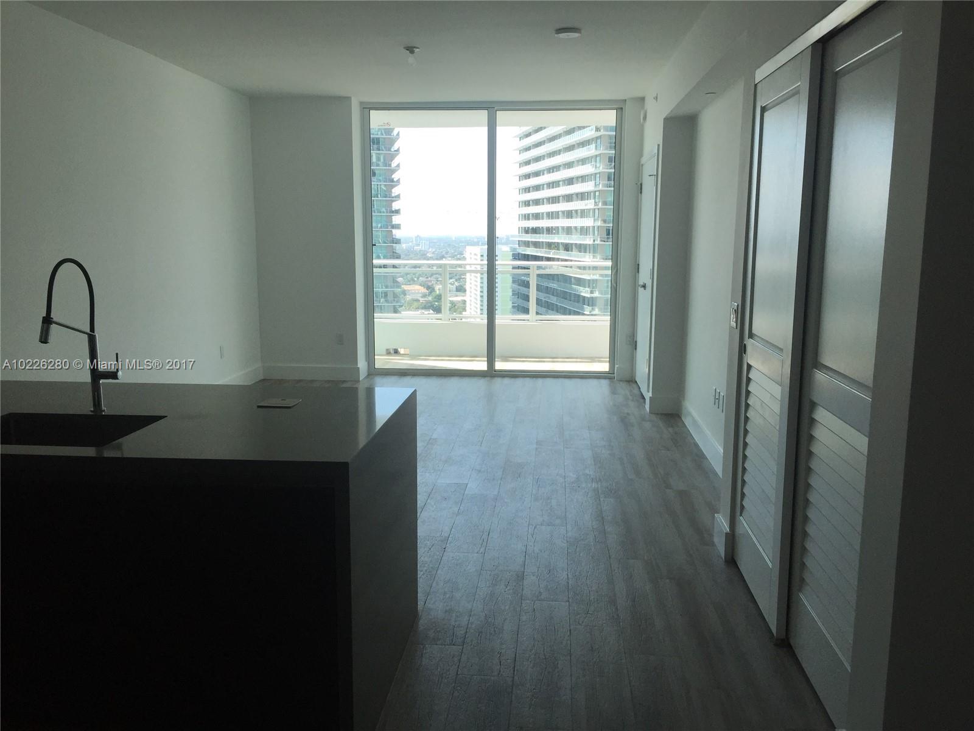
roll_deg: -0.9
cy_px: 366
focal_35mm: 29
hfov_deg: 61.7
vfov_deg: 48.2
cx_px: 487
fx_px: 816
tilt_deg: -8.9
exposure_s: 1/471
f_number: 2.2
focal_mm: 4.15
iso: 40
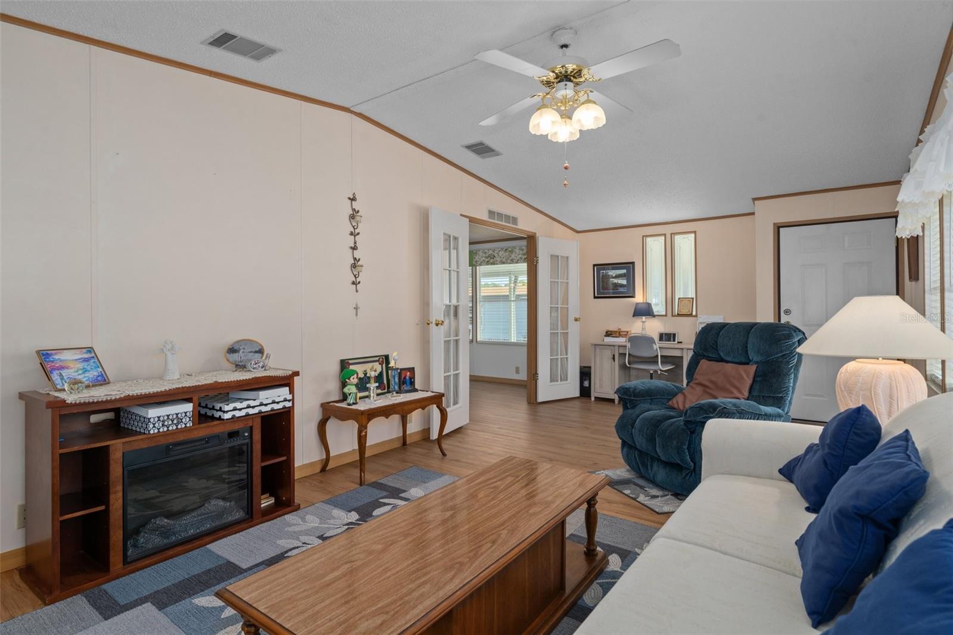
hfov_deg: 90.0
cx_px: 476
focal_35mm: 18
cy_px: 318
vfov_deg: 67.4
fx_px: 476
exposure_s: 1/8
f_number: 8
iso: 320
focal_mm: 18
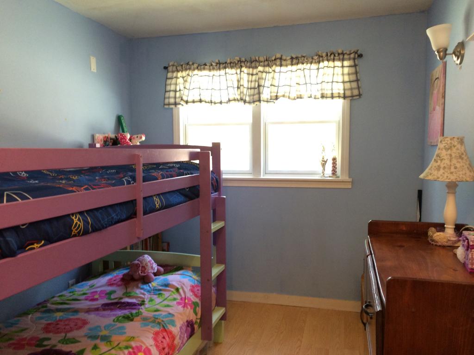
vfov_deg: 48.2
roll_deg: +0.5
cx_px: 237
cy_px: 178
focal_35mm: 29
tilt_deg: -3.5
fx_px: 397
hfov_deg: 61.7
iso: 160
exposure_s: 1/30
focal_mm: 4.15
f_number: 2.2
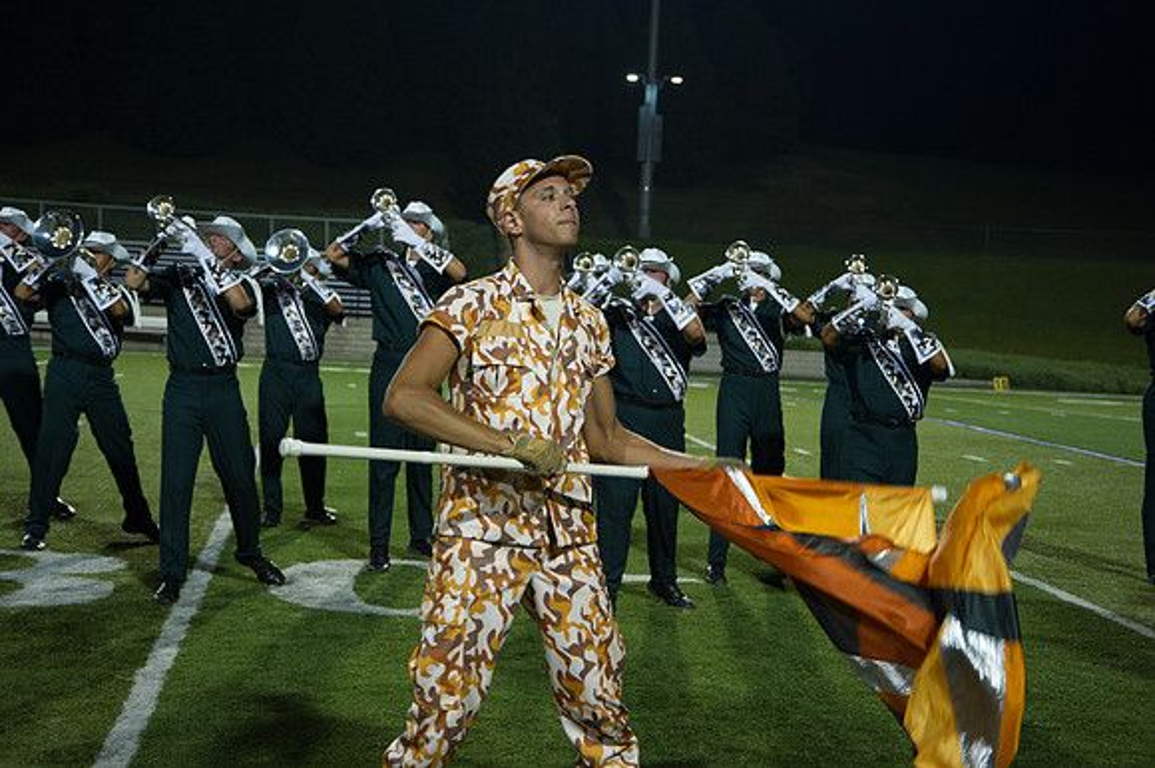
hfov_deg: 31.0
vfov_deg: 20.9
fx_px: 2084
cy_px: 384
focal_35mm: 65
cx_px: 578
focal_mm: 65
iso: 1800
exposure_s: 1/160
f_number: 5
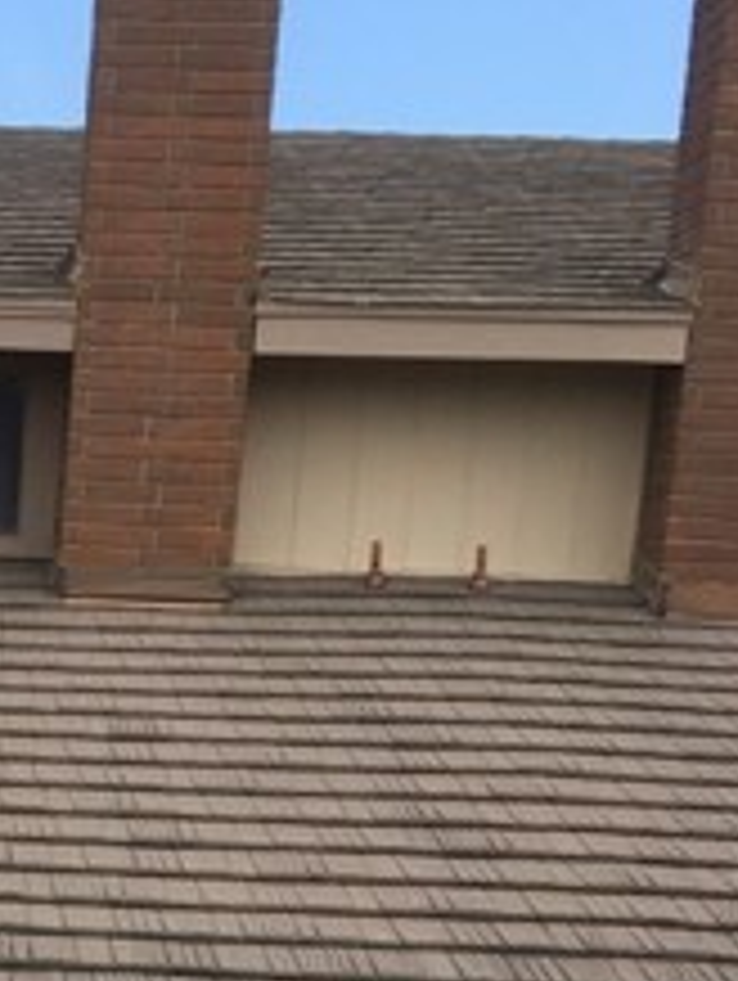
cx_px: -306
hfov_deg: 16.2
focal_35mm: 85
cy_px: 1143
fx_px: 2412
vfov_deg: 21.5
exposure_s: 1/1131
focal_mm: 4.15
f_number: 2.2
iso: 25
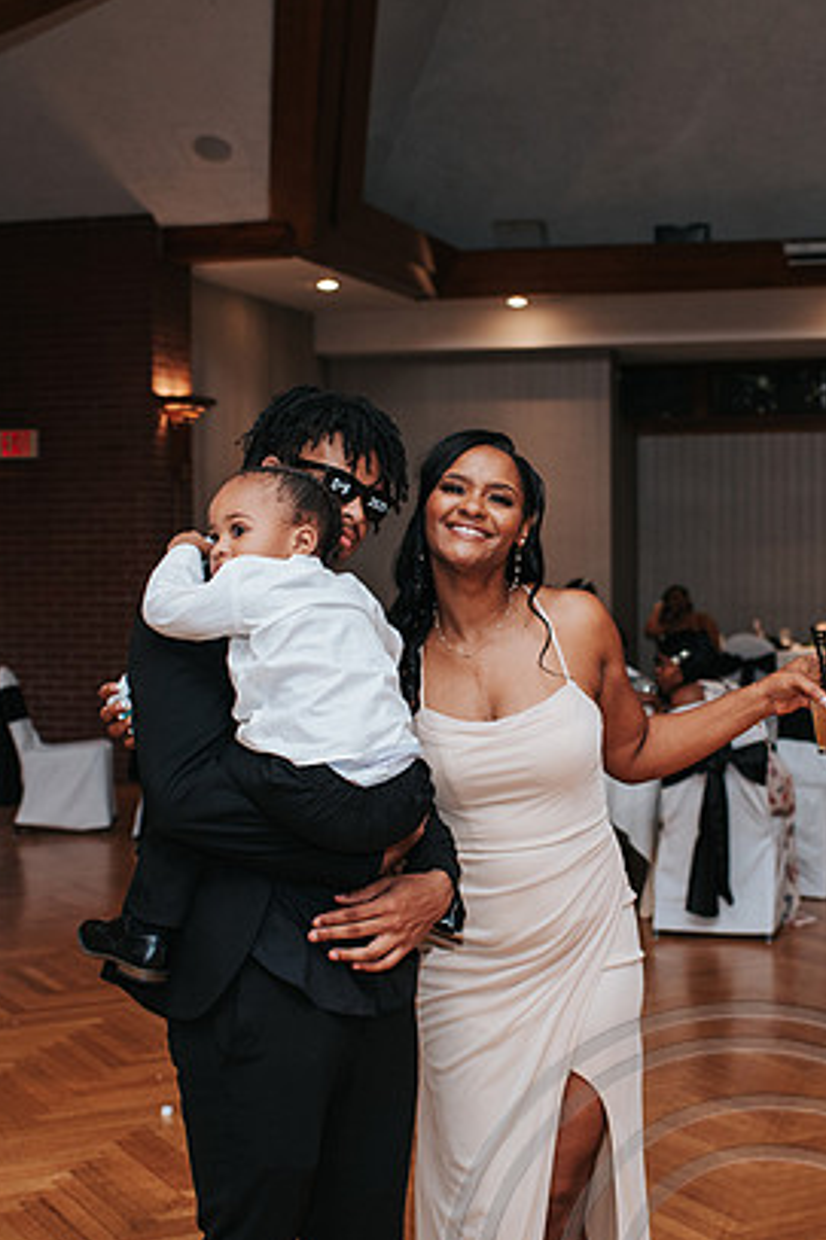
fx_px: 1998
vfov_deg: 34.5
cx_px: 495
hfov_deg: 23.3
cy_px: 679
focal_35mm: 58
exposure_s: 1/200
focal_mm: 35
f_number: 3.2
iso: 1000
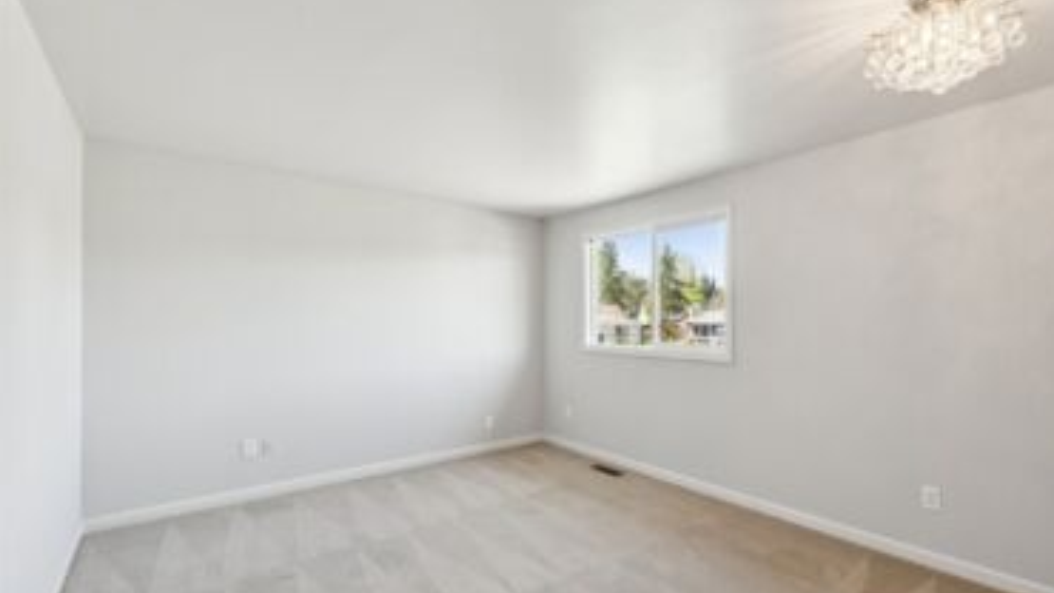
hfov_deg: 95.8
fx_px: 475
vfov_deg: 63.8
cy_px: 318
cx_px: 567
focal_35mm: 17
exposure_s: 1/5
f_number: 9
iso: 250
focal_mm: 10
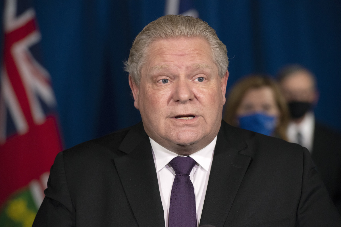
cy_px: 114
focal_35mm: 200
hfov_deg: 10.3
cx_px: 170
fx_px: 1894
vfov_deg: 6.9
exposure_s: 1/250
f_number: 5.6
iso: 6400
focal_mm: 200
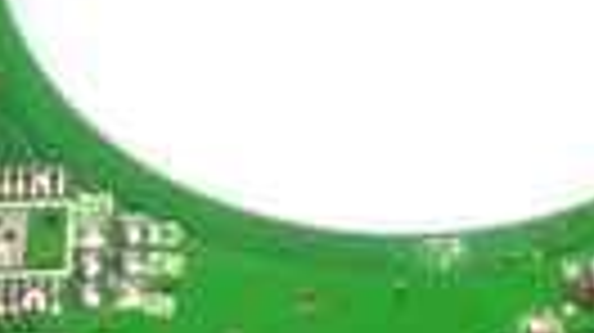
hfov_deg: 12.4
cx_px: 315
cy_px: -144
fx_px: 2738
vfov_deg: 6.9
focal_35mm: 174
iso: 80
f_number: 2.8
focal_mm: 5.5
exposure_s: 1/60
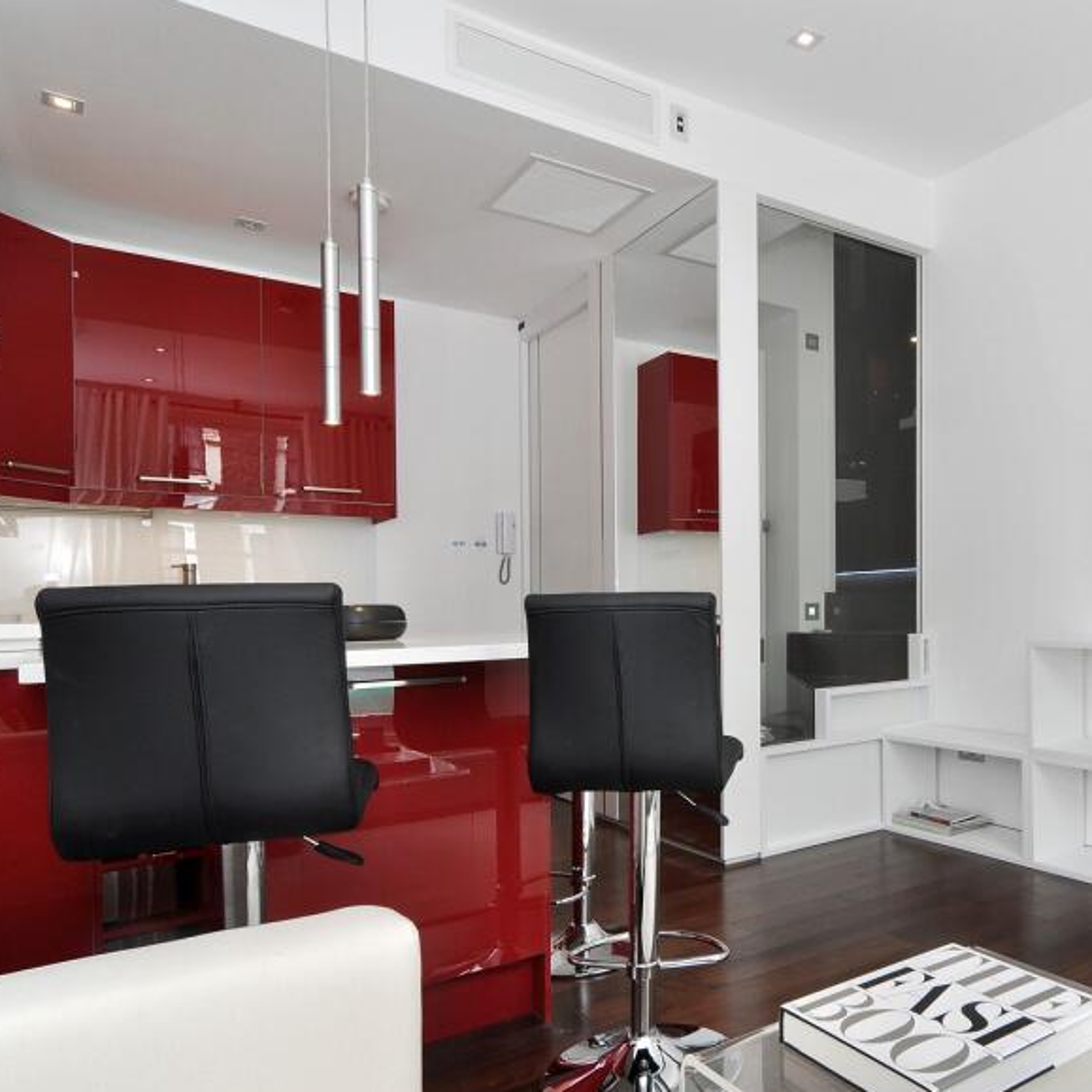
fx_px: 883
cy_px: 607
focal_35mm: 25
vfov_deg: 63.3
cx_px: 862
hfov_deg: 58.9
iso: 200
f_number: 9
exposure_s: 1/25
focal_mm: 11
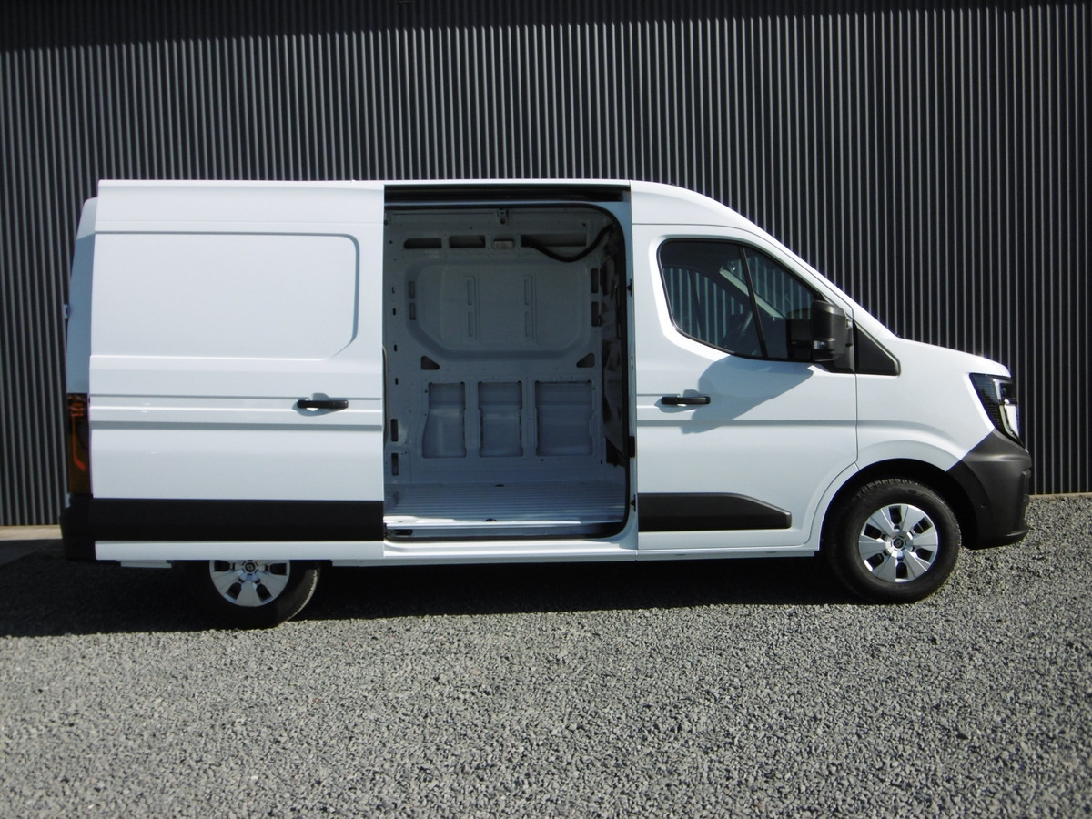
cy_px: 410
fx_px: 1009
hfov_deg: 56.8
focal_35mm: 32
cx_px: 546
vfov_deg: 44.2
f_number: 8.8
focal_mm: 5.8
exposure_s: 1/250
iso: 100
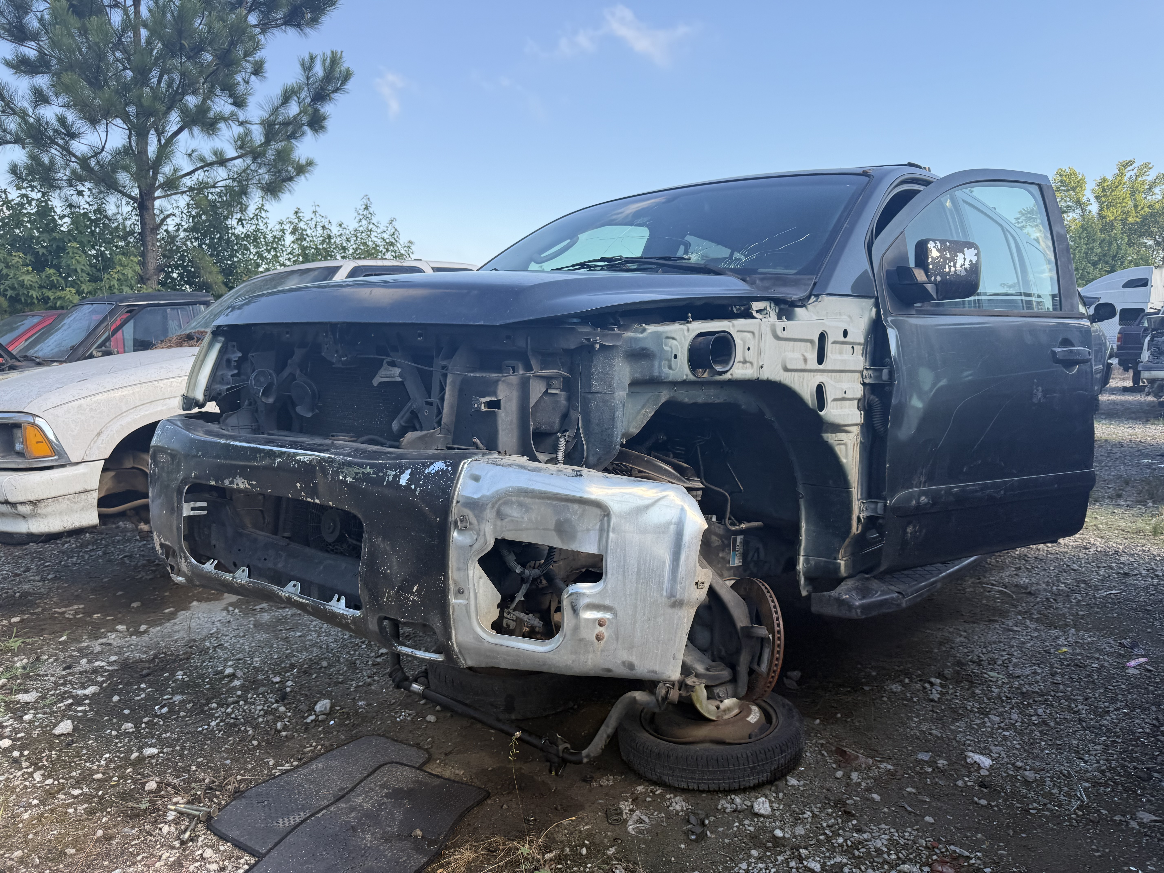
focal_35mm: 24
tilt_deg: -9.1
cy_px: 436
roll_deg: +0.9
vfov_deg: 56.8
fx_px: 807
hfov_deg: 71.6
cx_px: 582
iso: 80
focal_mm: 6.76
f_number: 1.78
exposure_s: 1/796
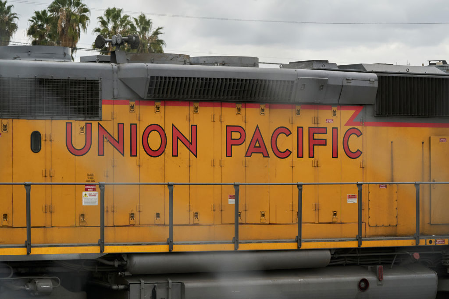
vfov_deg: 9.3
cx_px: 224
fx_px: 1846
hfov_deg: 13.9
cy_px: 150
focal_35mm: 148
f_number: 11
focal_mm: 148
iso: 3200
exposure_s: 1/640
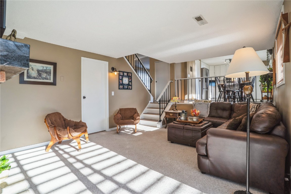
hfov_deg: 93.3
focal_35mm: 17
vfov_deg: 70.4
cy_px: 97
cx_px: 146
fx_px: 137
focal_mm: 17
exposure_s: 1/20
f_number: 9
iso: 400
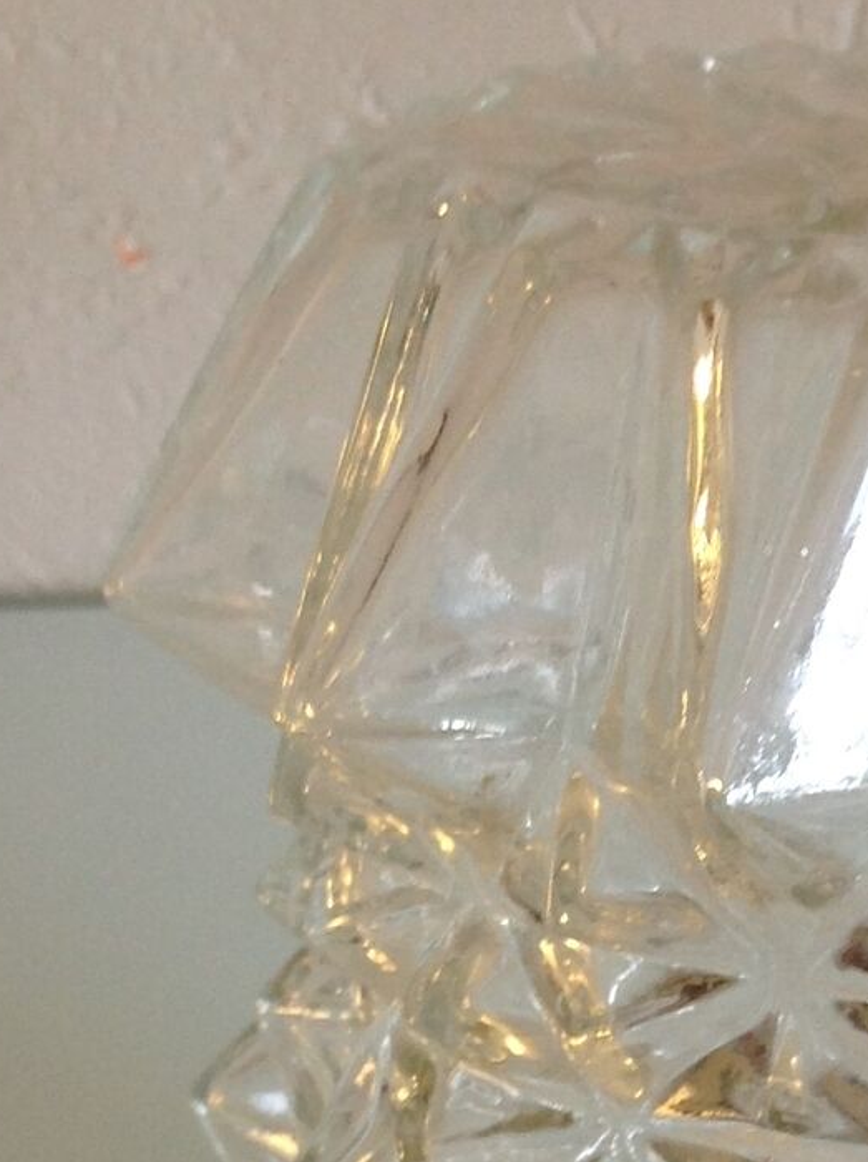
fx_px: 3352
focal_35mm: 100
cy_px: 1097
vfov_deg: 19.2
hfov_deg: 14.3
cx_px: 1031
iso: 64
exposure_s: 1/15
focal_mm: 4.28
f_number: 2.4
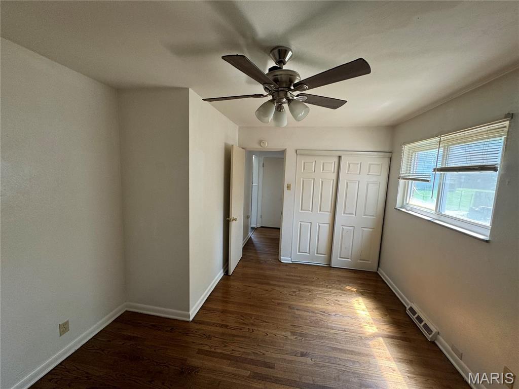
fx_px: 210
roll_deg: -3.7
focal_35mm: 14
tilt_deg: -6.4
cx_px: 260
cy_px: 194
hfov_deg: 102.1
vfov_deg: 85.7
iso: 125
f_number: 2.2
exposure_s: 1/99
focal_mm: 2.22
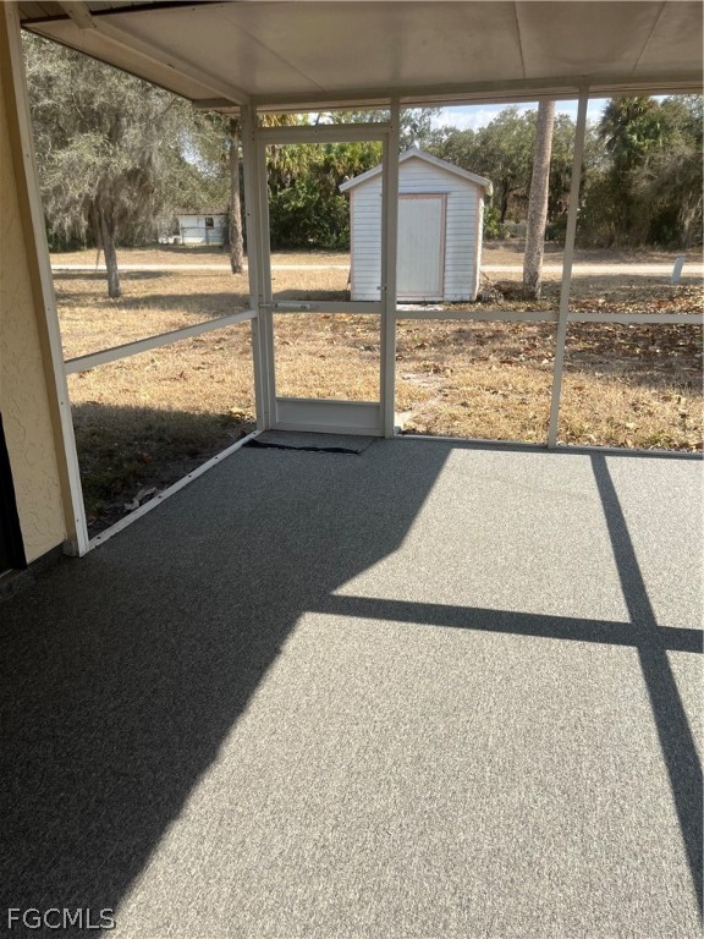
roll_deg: +2.1
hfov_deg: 53.1
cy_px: 470
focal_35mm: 26
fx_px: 705
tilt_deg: -19.2
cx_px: 352
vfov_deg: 67.3
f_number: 1.6
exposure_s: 1/1056
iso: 50
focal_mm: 5.1
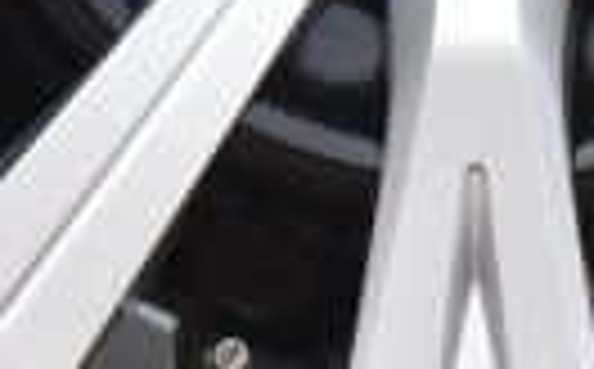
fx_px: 10569
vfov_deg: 2.0
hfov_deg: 3.2
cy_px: -472
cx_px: 468
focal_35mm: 654
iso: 320
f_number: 8
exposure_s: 1/250
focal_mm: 55
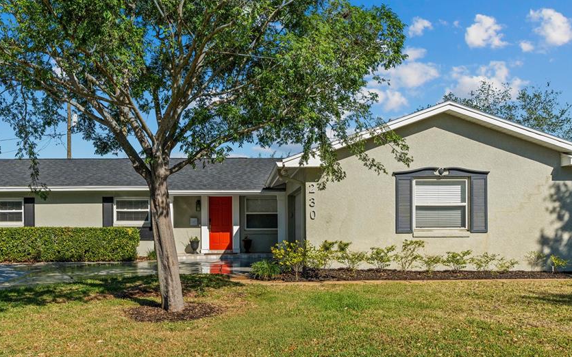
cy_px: 211
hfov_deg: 62.9
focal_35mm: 30
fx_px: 468
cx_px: 271
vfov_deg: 41.7
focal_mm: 24
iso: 1250
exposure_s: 1/1250
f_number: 8
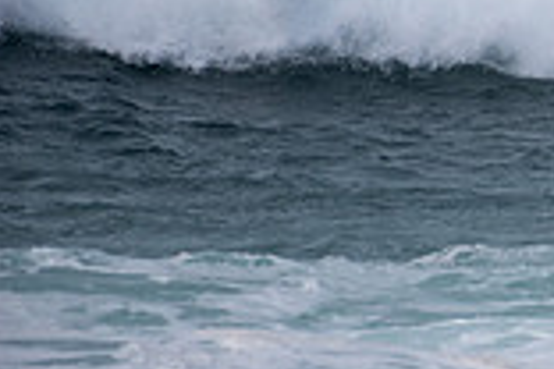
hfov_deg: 1.1
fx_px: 28636
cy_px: -147
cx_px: 1023
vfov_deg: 0.7
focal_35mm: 1861
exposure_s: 1/1000
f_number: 5.6
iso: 90
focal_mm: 500
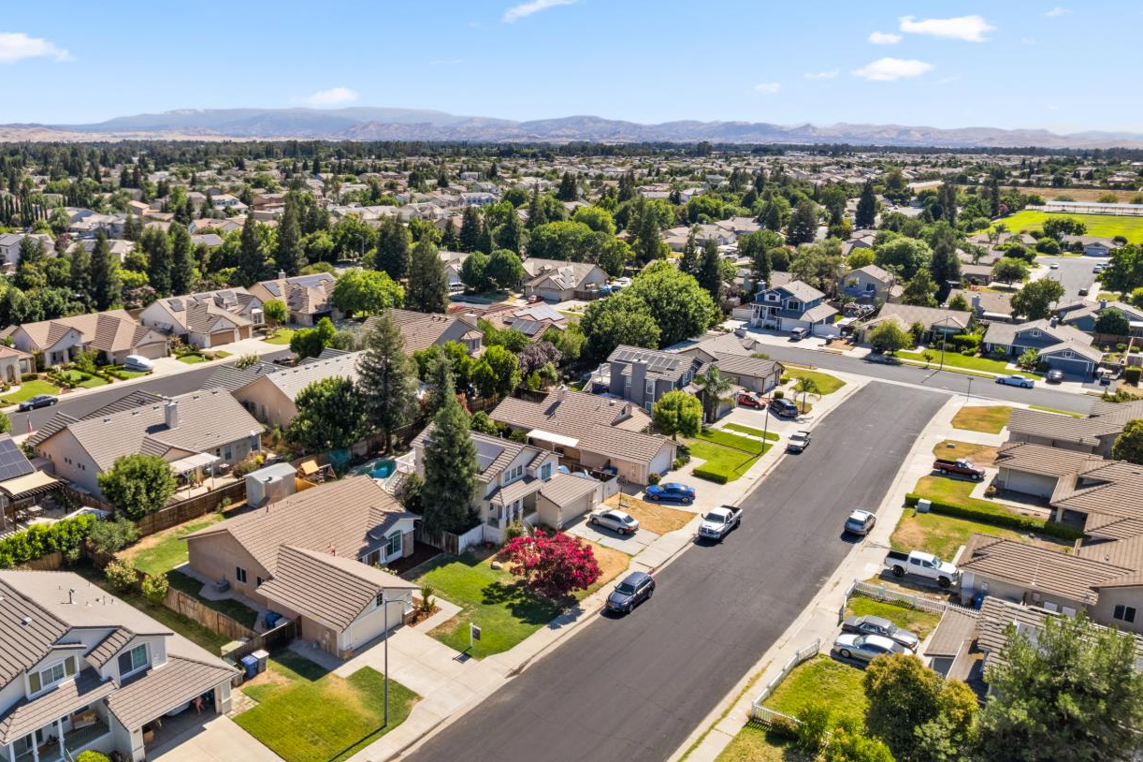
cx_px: 457
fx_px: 857
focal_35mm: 27
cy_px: 346
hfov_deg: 66.8
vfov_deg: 47.8
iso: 110
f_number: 2.8
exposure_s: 1/180
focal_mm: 8.38
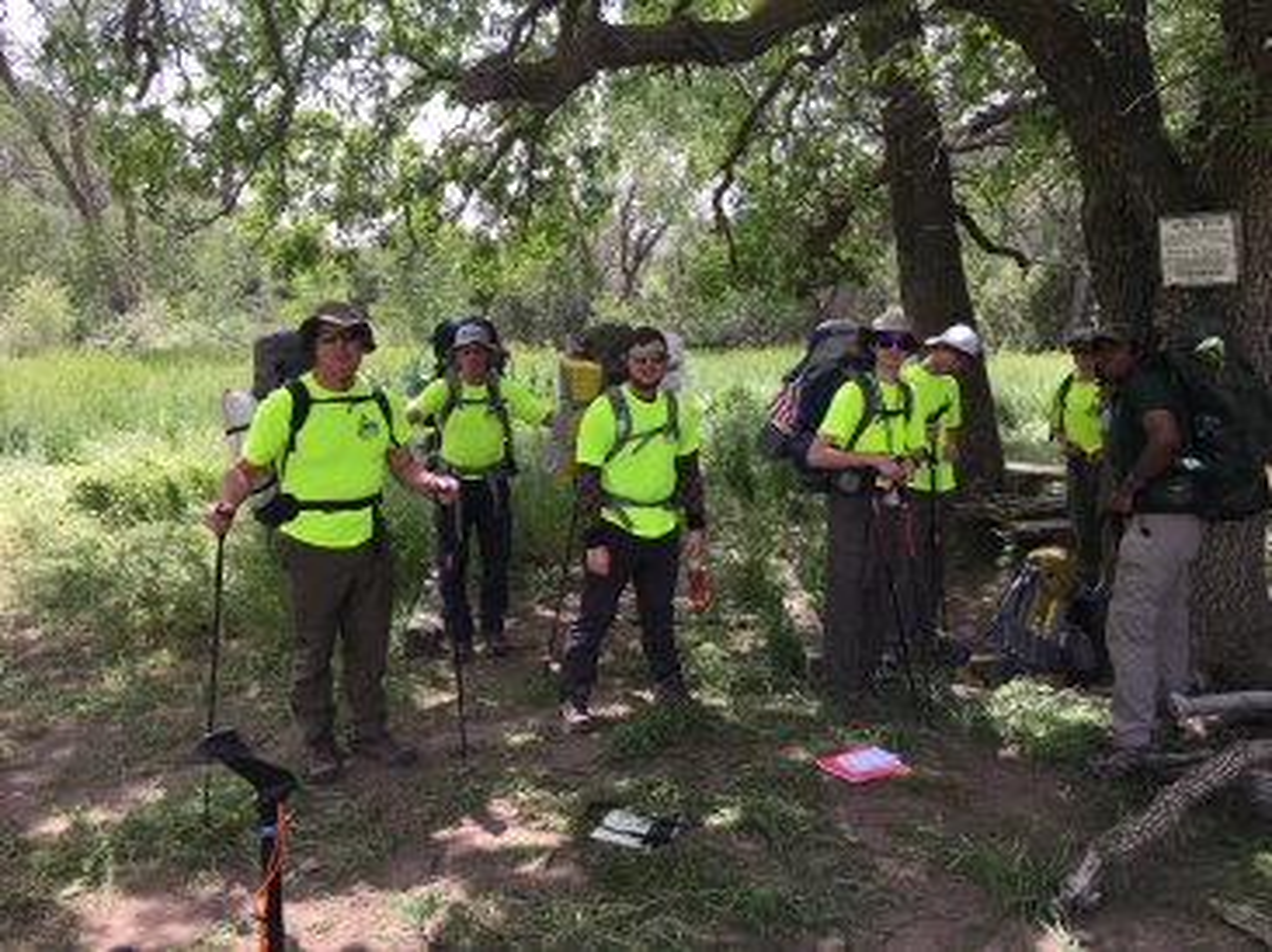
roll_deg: +0.5
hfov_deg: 61.7
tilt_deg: -8.5
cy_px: 476
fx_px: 1065
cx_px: 636
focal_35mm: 29
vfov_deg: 48.2
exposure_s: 1/363
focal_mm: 4.15
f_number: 2.2
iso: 25
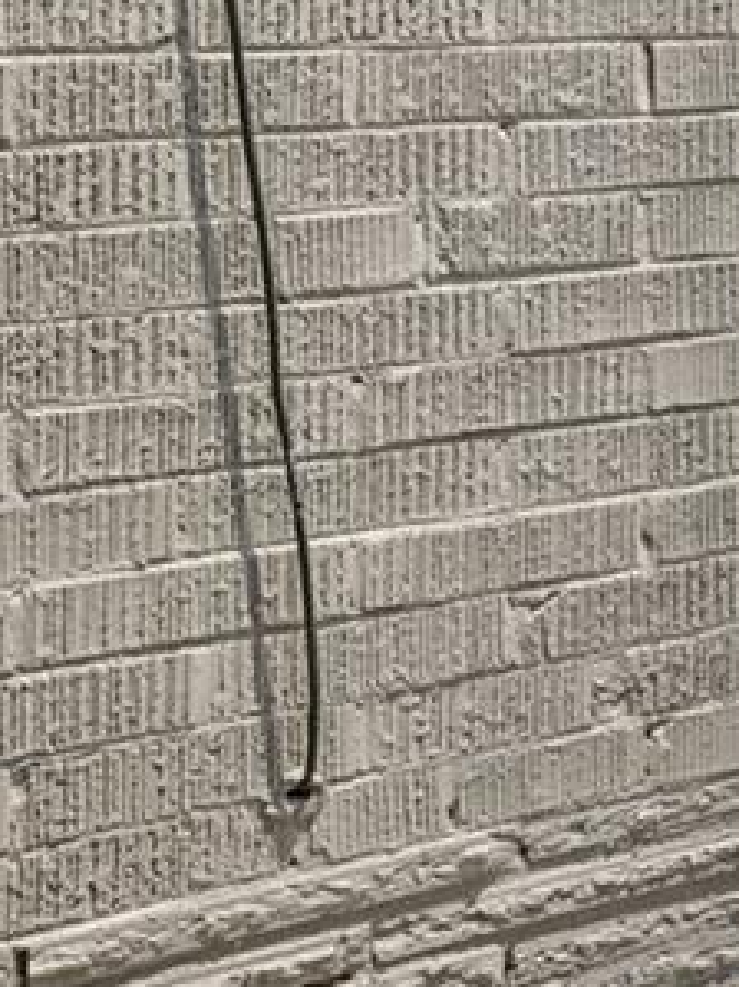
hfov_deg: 13.1
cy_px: -125
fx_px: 2051
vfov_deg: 25.0
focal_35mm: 72
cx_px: 1940
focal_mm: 14
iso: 64
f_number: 10
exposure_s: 1/80
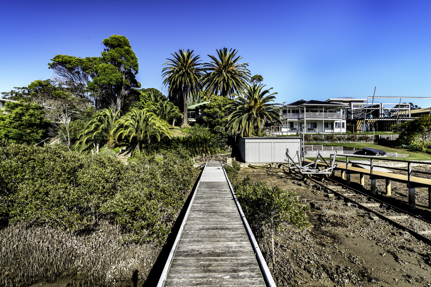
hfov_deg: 90.0
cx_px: 216
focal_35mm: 18
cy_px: 144
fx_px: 216
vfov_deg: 67.4
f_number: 7.1
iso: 100
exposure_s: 1/160
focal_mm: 18
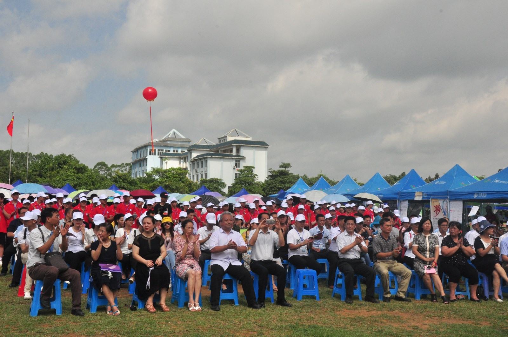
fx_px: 676
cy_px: 168
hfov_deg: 41.2
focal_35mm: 48
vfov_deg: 28.0
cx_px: 254
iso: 800
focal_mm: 32
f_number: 14
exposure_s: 1/800
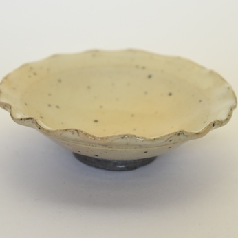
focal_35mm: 110
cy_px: 101
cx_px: 132
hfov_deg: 15.8
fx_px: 856
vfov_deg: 15.8
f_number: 4.5
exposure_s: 1/320
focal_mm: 70
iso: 1250
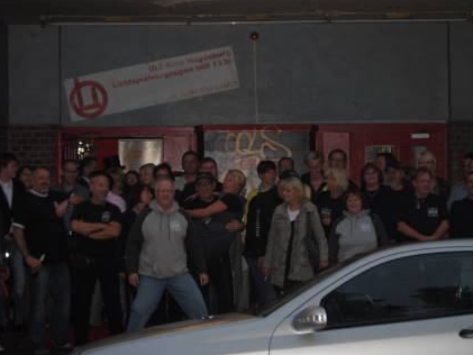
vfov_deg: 16.3
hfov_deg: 21.6
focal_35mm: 91
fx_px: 1238
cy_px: 178
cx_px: 247
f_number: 4
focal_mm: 55
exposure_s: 1/60
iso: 200
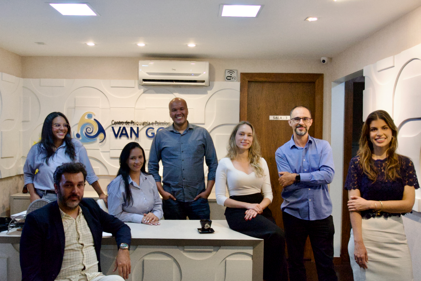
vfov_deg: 43.6
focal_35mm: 30
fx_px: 351
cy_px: 140
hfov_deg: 61.9
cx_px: 210
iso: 8000
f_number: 4.5
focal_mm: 20
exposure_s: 1/500
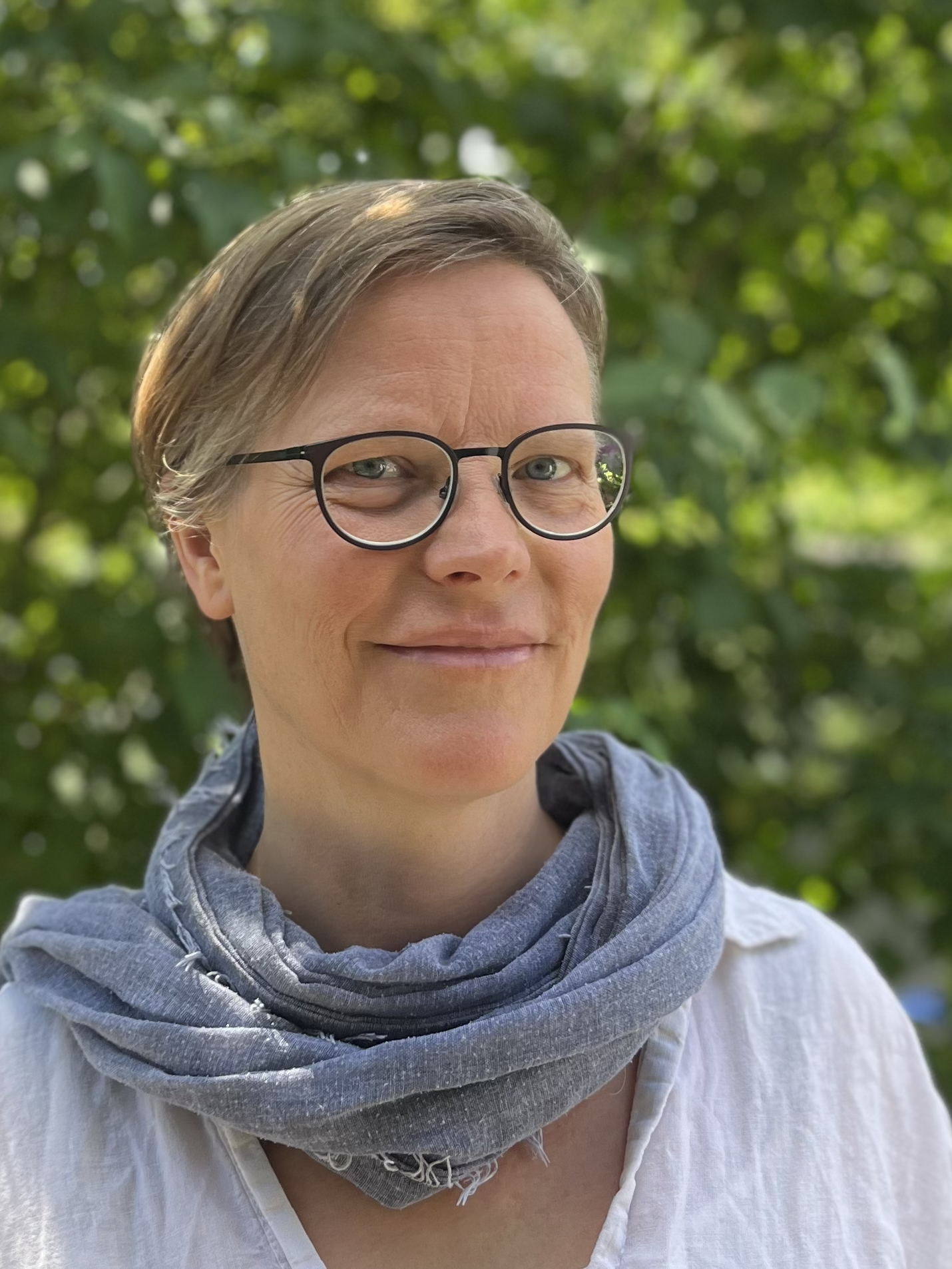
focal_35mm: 26
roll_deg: +0.4
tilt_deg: +0.3
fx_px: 953
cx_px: 476
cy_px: 634
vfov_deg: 67.3
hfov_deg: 53.1
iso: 50
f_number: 1.6
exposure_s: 1/390
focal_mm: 5.1
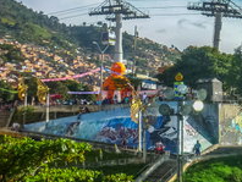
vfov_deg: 18.3
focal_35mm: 80
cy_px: 42
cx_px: 292
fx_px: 560
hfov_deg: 22.4
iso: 80
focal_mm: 5.5
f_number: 8
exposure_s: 1/160
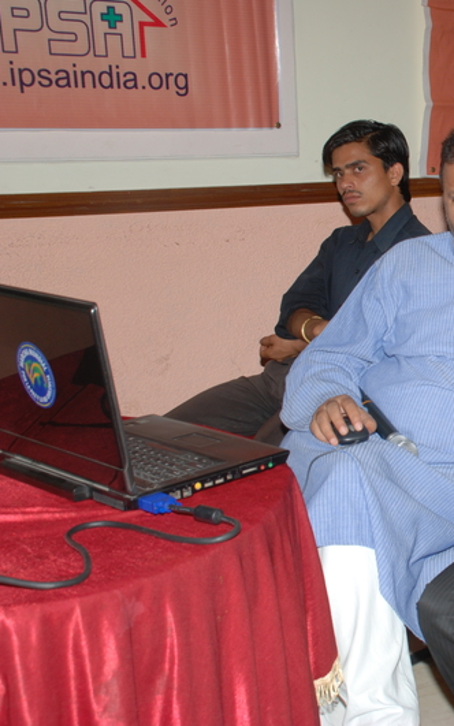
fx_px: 1187
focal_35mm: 60
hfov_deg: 20.4
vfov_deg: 34.0
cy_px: 361
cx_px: 526
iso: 200
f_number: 9
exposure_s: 1/125
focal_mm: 26
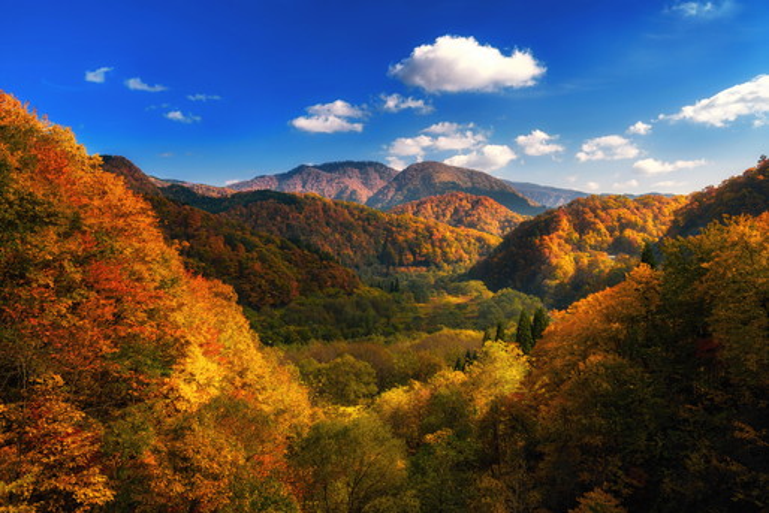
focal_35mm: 27
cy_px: 256
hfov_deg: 67.4
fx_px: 577
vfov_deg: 48.0
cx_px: 384
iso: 100
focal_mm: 18
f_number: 9
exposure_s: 1/100
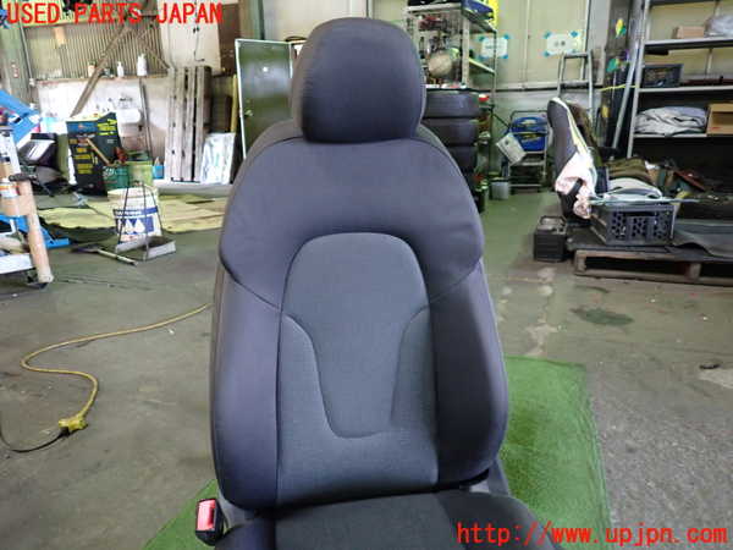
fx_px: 529
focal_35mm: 25
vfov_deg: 54.9
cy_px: 275
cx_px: 366
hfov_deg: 69.4
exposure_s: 1/30
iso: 400
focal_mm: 4.5
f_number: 2
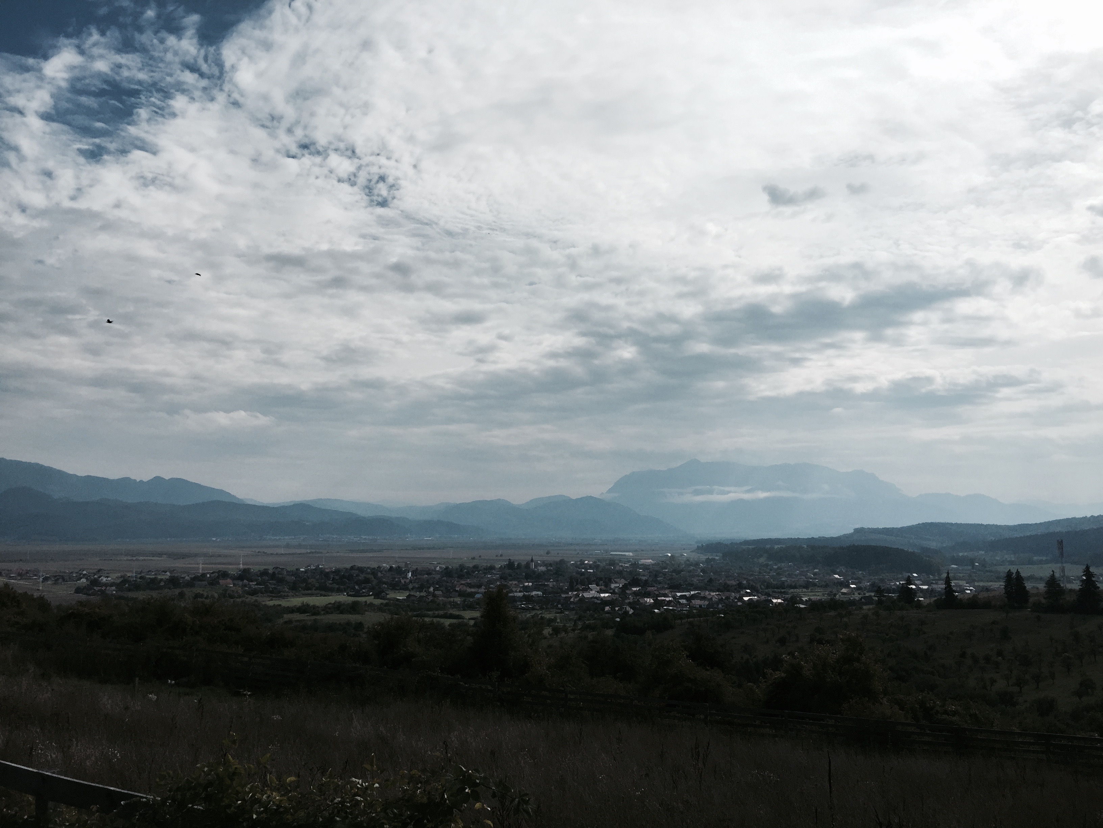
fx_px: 924
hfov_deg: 61.7
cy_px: 414
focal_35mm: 29
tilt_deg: +8.5
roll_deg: -1.8
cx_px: 552
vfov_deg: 48.2
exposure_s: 1/5650
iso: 32
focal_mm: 4.15
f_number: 2.2
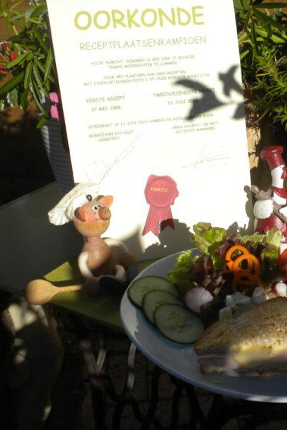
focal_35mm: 52
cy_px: 213
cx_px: 239
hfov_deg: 25.5
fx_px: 621
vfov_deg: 38.2
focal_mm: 6.6
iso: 64
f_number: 10
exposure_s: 1/162
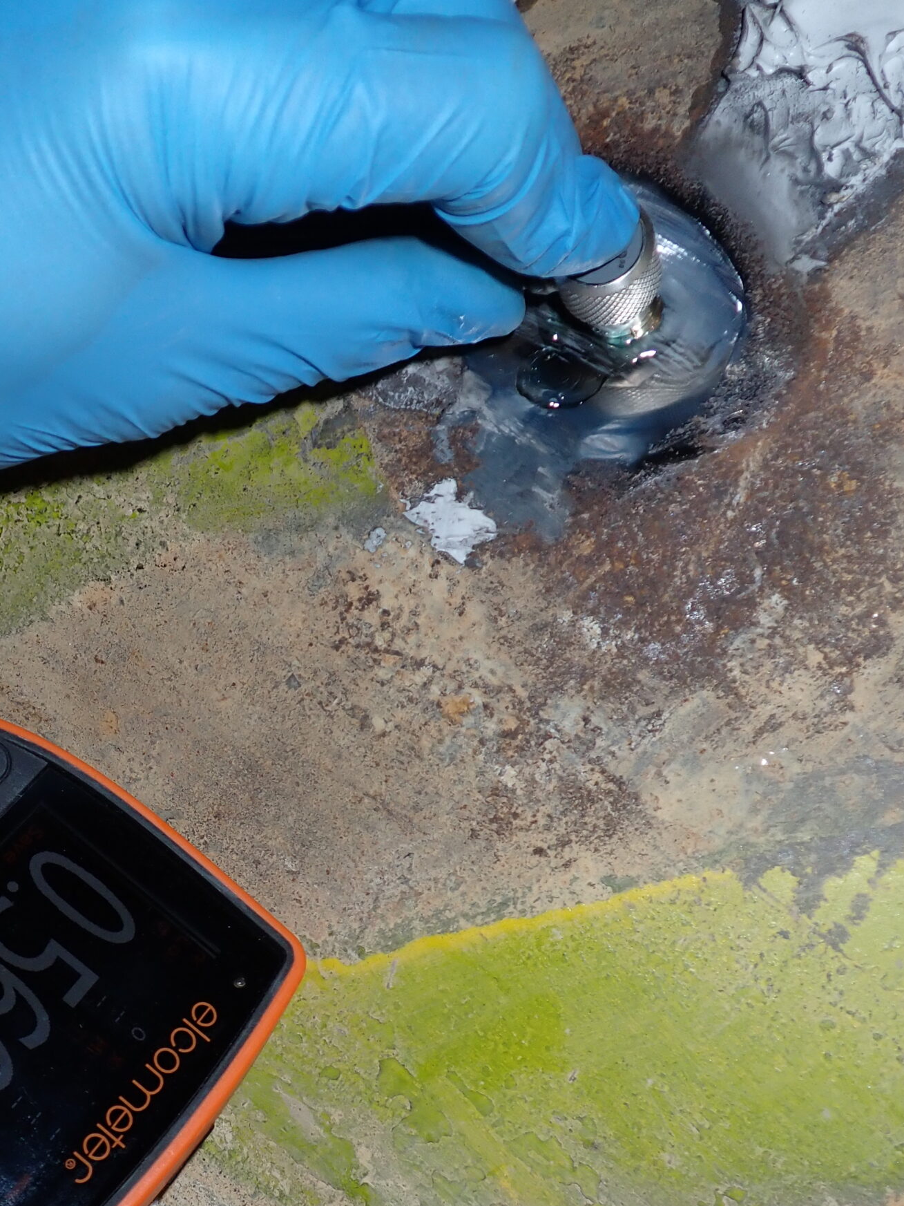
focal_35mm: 44
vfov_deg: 42.7
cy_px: 730
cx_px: 276
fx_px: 1532
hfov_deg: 32.5
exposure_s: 1/30
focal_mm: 5.4
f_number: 6.3
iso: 200
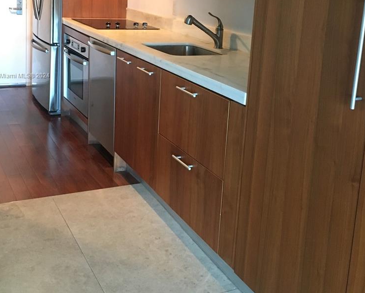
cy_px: 76
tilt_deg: -11.4
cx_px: 182
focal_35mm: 46
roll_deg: -3.7
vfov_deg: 32.2
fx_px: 497
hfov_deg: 40.3
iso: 200
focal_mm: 4.15
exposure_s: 1/30
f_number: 2.2
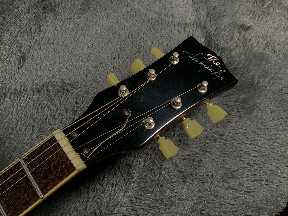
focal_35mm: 29
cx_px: 144
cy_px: 108
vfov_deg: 48.2
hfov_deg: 61.7
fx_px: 241
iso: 25
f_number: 1.8
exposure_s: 1/104
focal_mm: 3
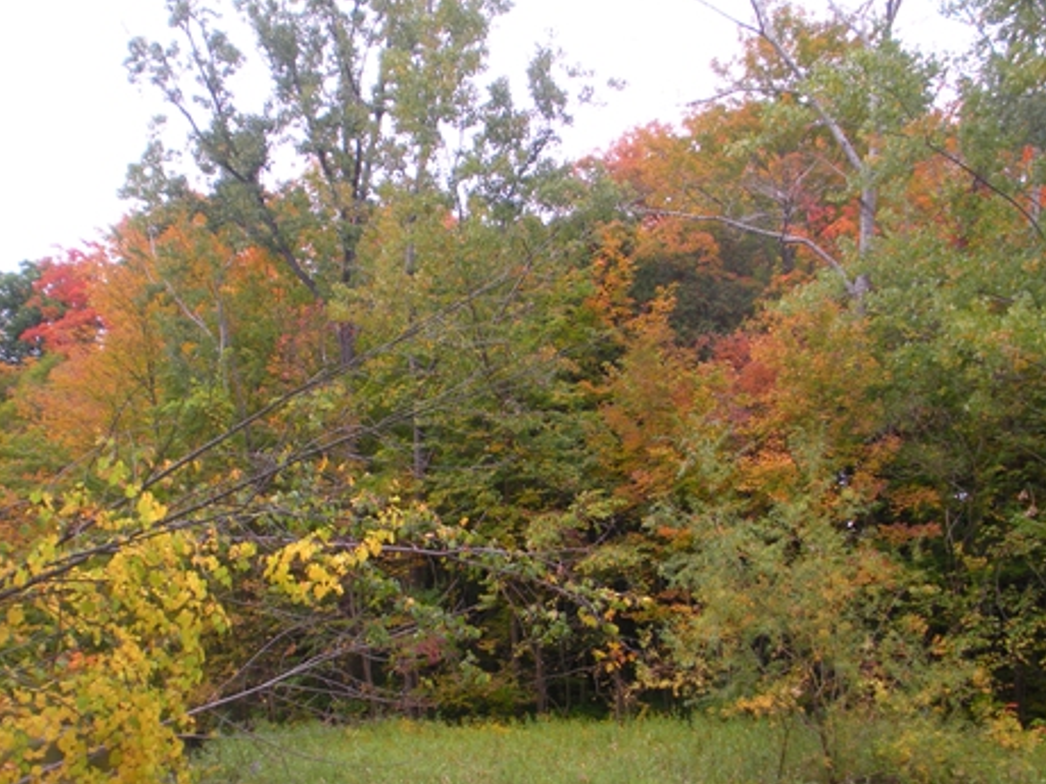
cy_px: 482
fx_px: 1420
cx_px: 487
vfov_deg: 30.8
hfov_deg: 40.4
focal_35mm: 47
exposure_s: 1/124
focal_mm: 6.3
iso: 124
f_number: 3.5
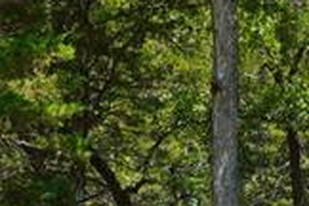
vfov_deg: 7.0
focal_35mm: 190
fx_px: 1631
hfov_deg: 10.8
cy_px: 416
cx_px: 229
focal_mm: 20
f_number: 7.1
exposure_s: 1/100
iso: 100
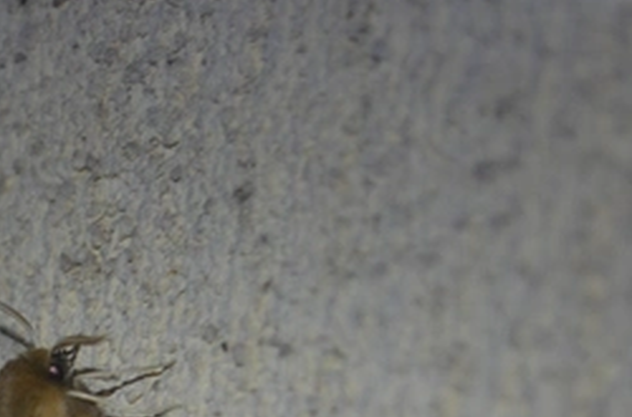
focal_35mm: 211
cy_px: 466
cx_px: -35
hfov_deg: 9.7
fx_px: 3697
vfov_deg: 6.4
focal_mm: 55
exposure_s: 1/60
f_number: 5.6
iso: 1250
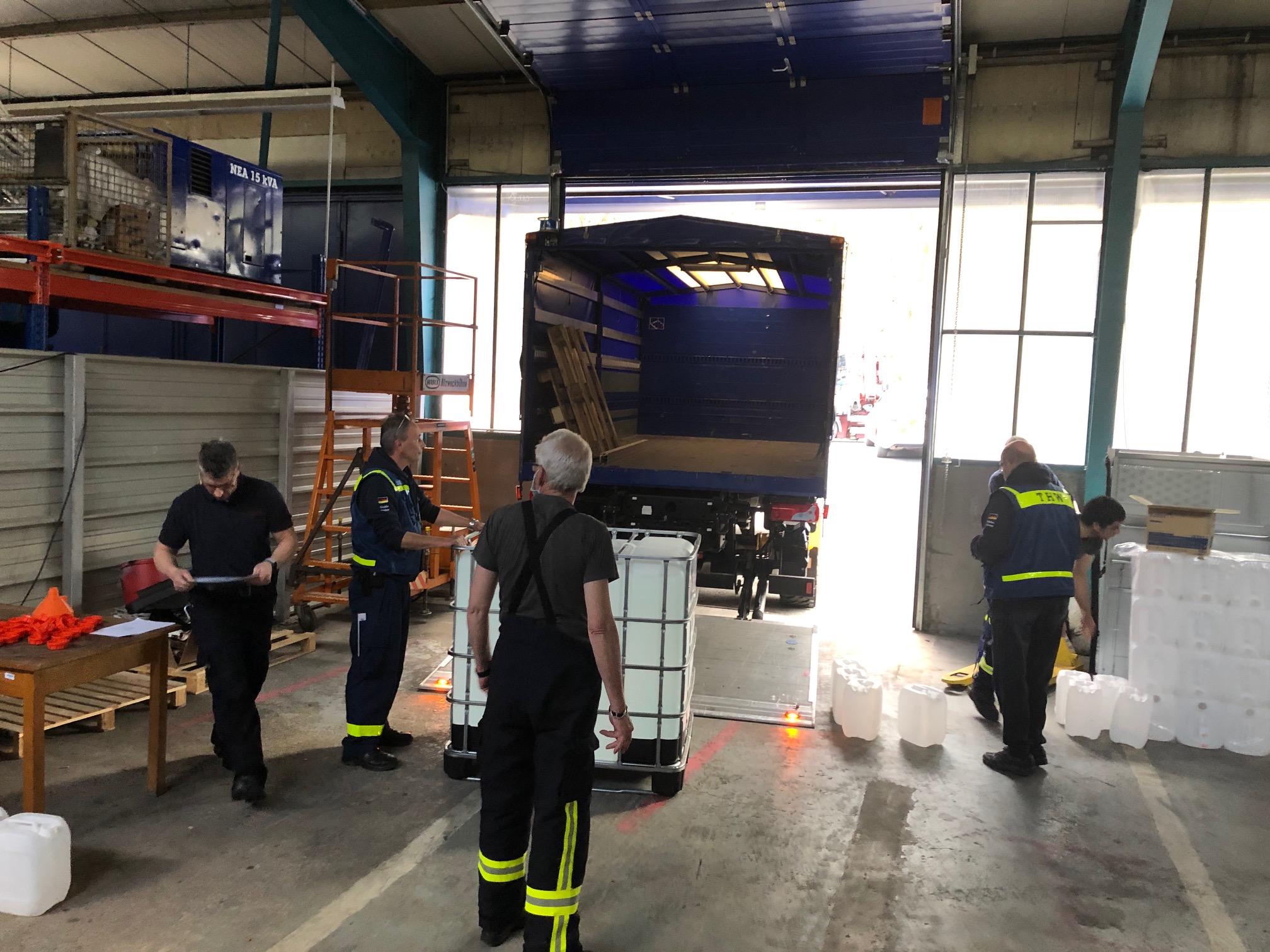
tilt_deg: -4.3
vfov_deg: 49.7
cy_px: 476
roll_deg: -1.7
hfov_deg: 63.4
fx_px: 1027
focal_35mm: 28
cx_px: 635
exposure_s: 1/15
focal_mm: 3.99
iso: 50
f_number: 1.8
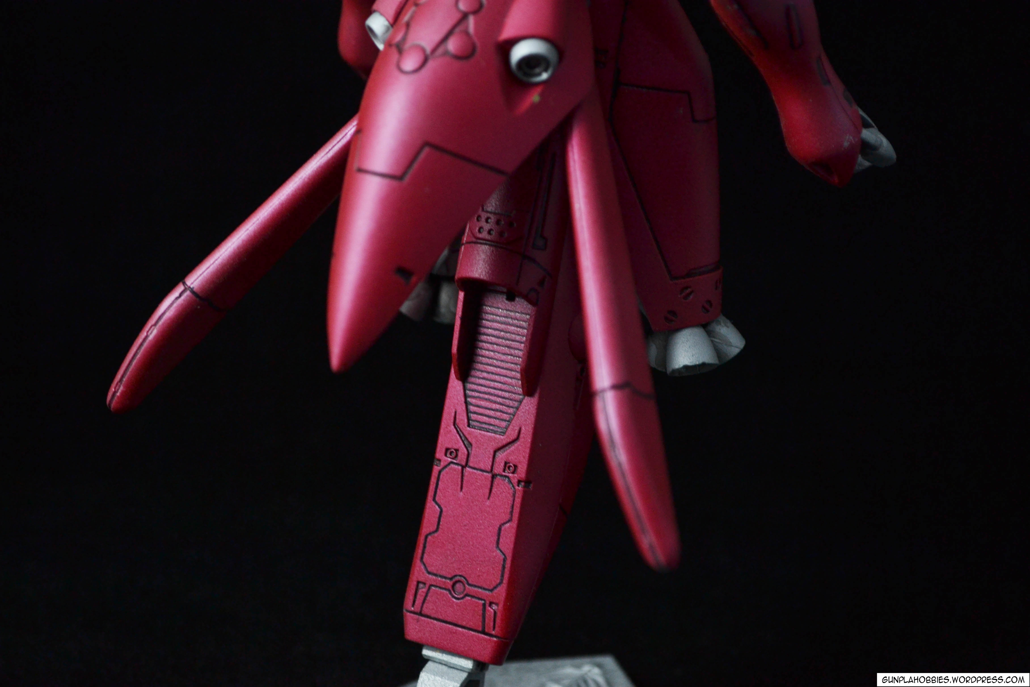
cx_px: 515
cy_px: 344
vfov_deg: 16.6
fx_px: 2360
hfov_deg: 24.6
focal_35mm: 82
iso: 400
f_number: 7.1
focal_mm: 55
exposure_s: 1/60
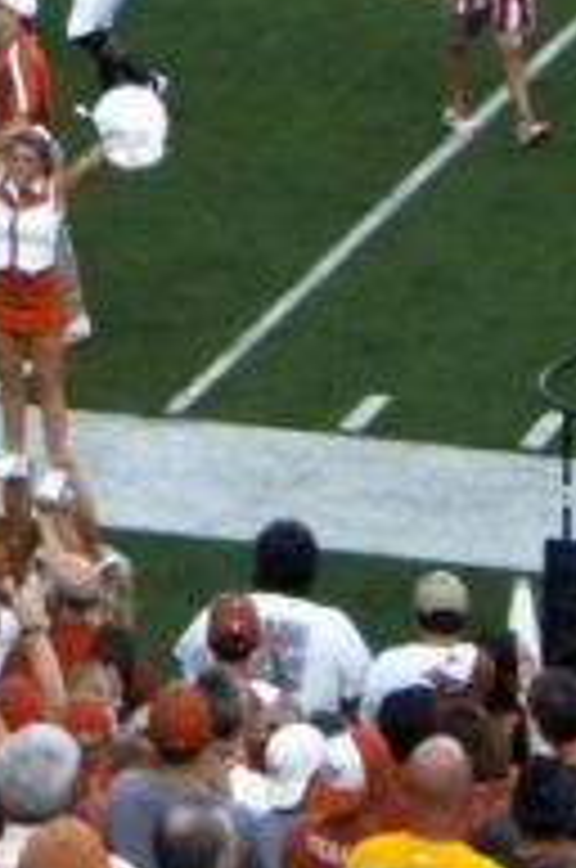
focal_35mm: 363
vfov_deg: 5.7
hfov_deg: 3.8
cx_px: -140
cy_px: -94
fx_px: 8743
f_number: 5.9
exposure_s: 1/241
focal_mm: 18.9
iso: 400
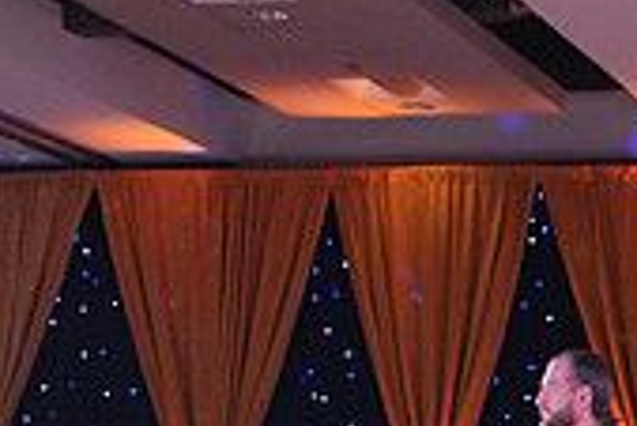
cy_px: 711
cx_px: 972
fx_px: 2550
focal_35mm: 144
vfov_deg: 9.2
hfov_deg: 13.4
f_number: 4
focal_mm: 28
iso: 2000
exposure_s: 1/400
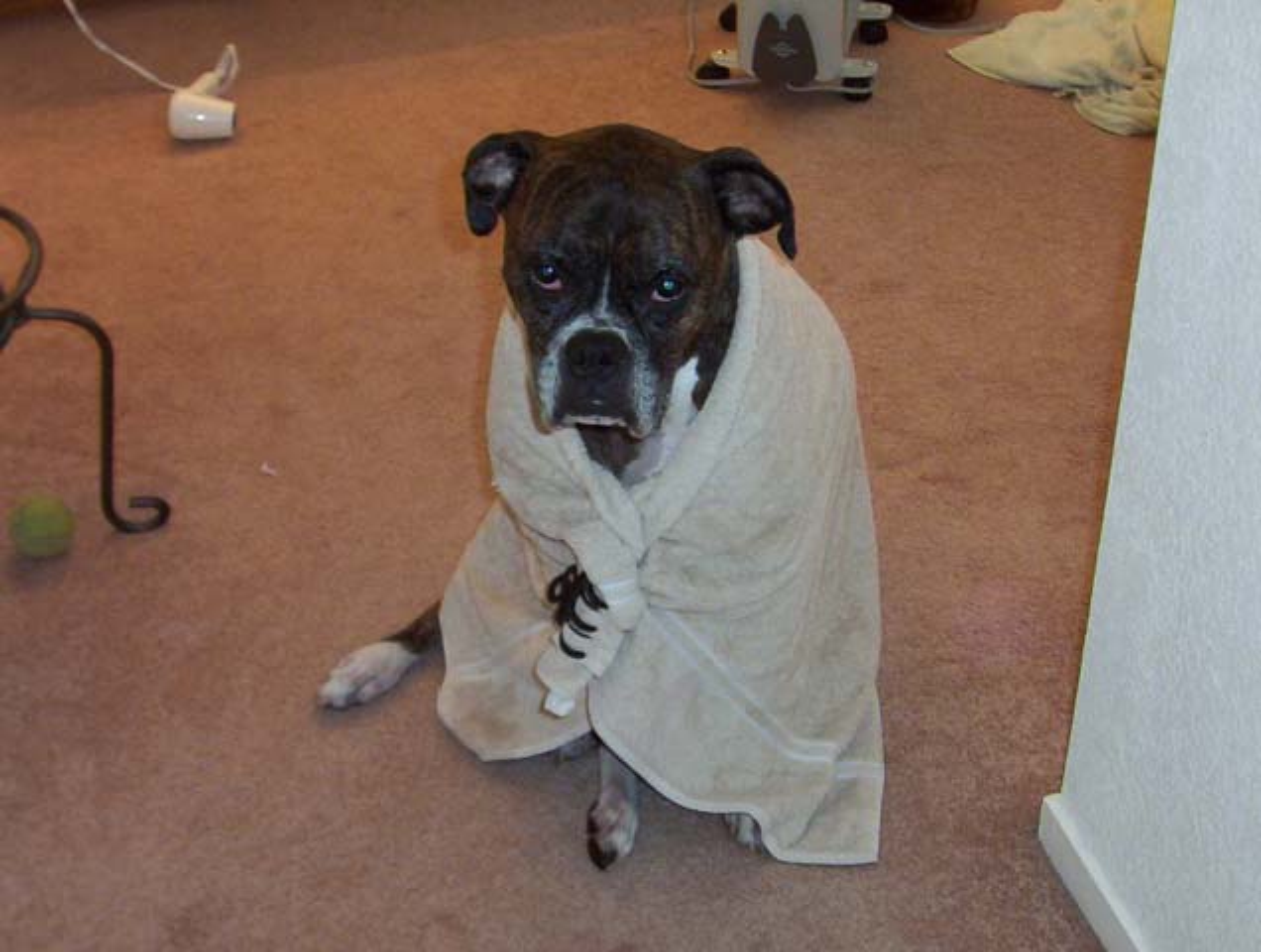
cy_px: 476
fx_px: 1862
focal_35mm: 51
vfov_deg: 28.7
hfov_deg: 37.4
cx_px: 630
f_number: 3.16
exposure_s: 1/37.4
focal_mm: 7.88
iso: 140
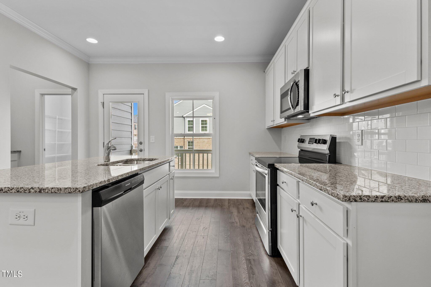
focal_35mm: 17
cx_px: 216
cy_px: 144
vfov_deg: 70.3
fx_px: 203
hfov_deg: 93.3
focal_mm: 17
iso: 400
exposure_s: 1/15
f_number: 7.1
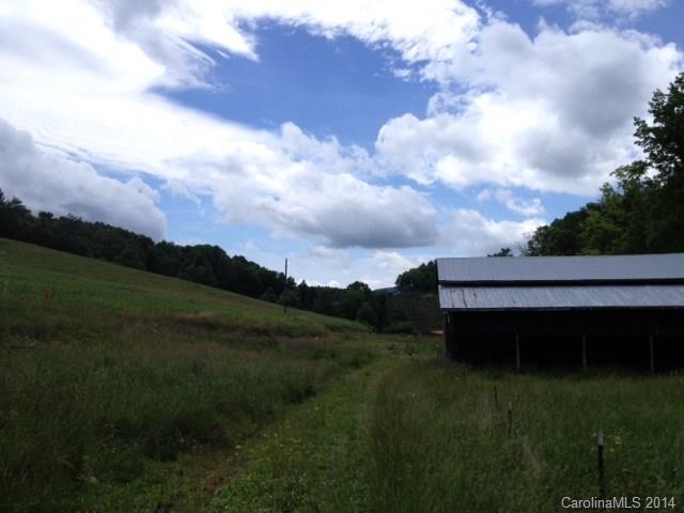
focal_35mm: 35
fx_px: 692
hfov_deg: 52.6
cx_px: 342
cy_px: 256
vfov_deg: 40.7
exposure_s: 1/3247
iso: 50
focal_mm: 4.28
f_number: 2.4
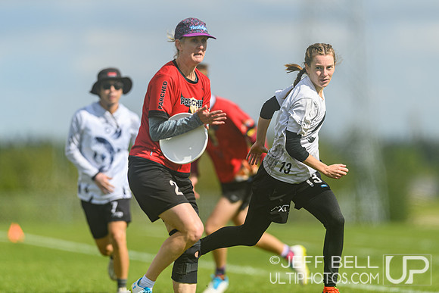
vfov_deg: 2.7
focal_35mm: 508
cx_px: 241
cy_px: 109
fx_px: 6194
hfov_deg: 4.1
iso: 100
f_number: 3.2
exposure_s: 1/1600
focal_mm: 400
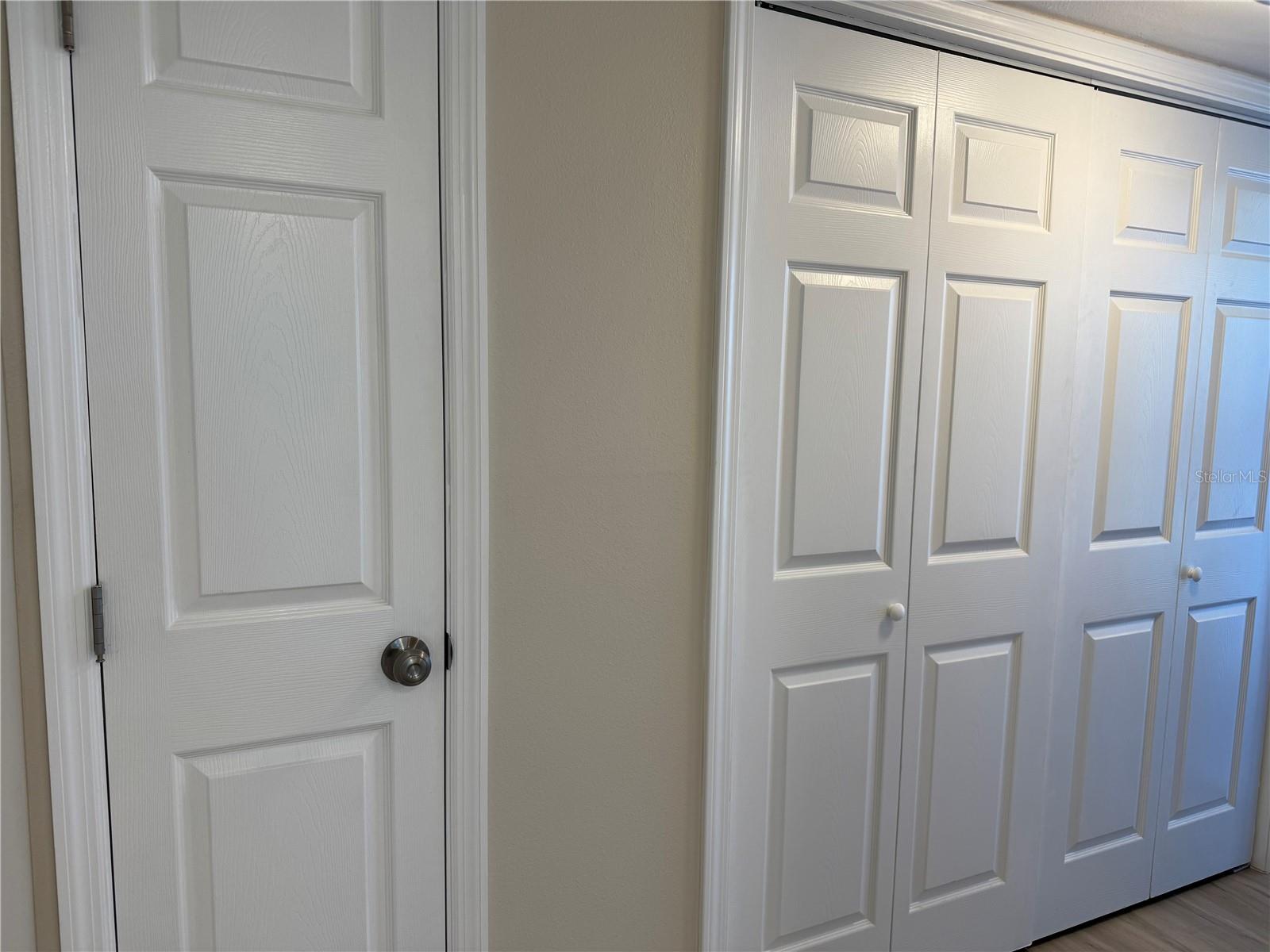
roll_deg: -0.6
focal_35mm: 24
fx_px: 881
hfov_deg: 71.6
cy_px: 476
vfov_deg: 56.8
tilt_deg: -6.7
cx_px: 635
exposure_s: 1/120
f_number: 1.78
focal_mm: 6.76
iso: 80
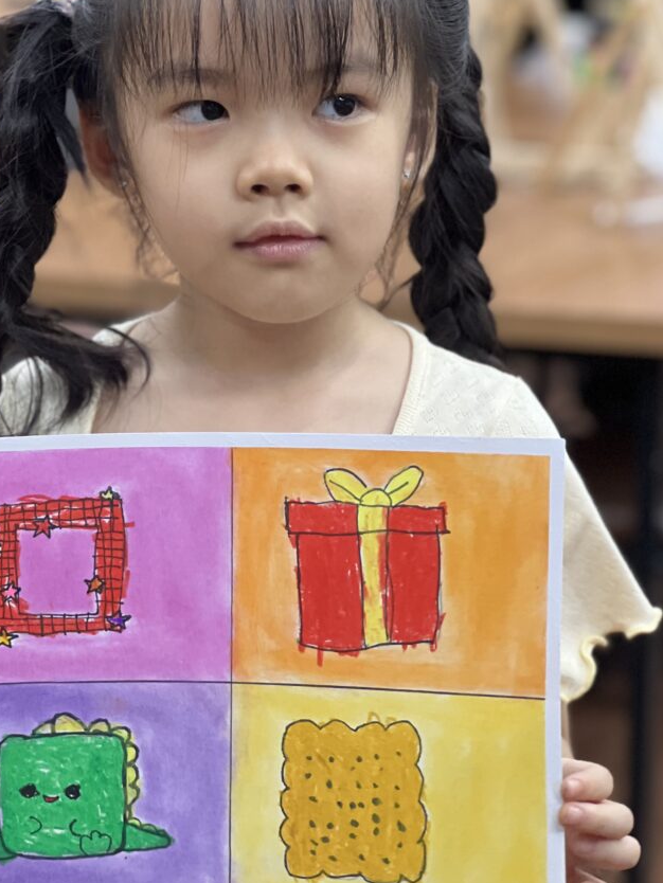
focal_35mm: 123
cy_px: 375
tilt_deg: -8.8
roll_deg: -1.3
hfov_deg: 12.0
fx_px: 3139
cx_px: 228
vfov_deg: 16.0
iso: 125
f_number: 2.8
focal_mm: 9
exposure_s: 1/33
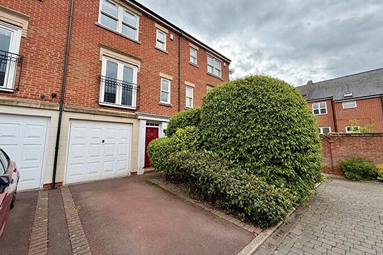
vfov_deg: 77.2
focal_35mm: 15
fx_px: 160
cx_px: 192
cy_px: 121
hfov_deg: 100.4
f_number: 2.2
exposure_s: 1/717
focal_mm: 2.22
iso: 40
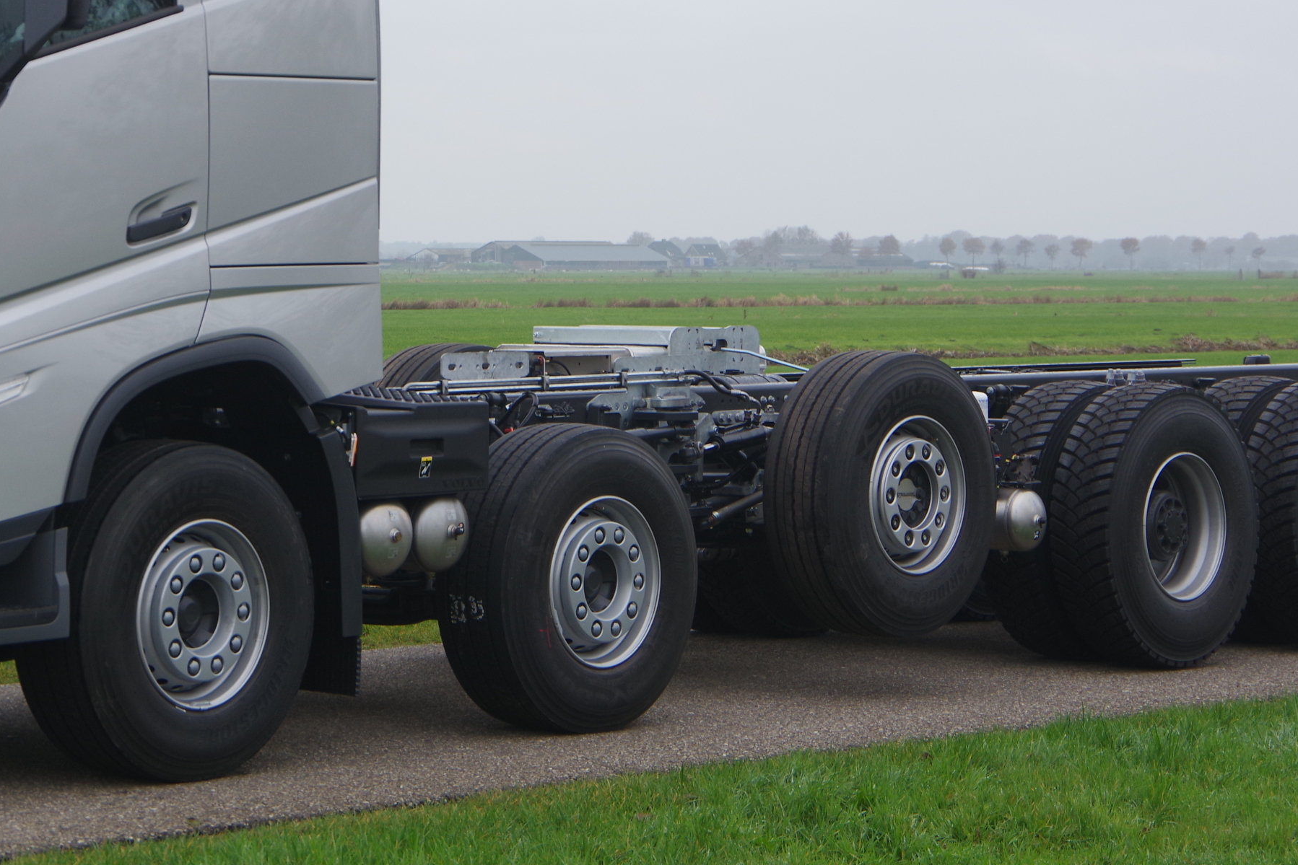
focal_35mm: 123
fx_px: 4435
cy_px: 184
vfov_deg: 11.1
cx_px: 332
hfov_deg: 16.6
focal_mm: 48
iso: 200
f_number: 5.6
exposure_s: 1/100
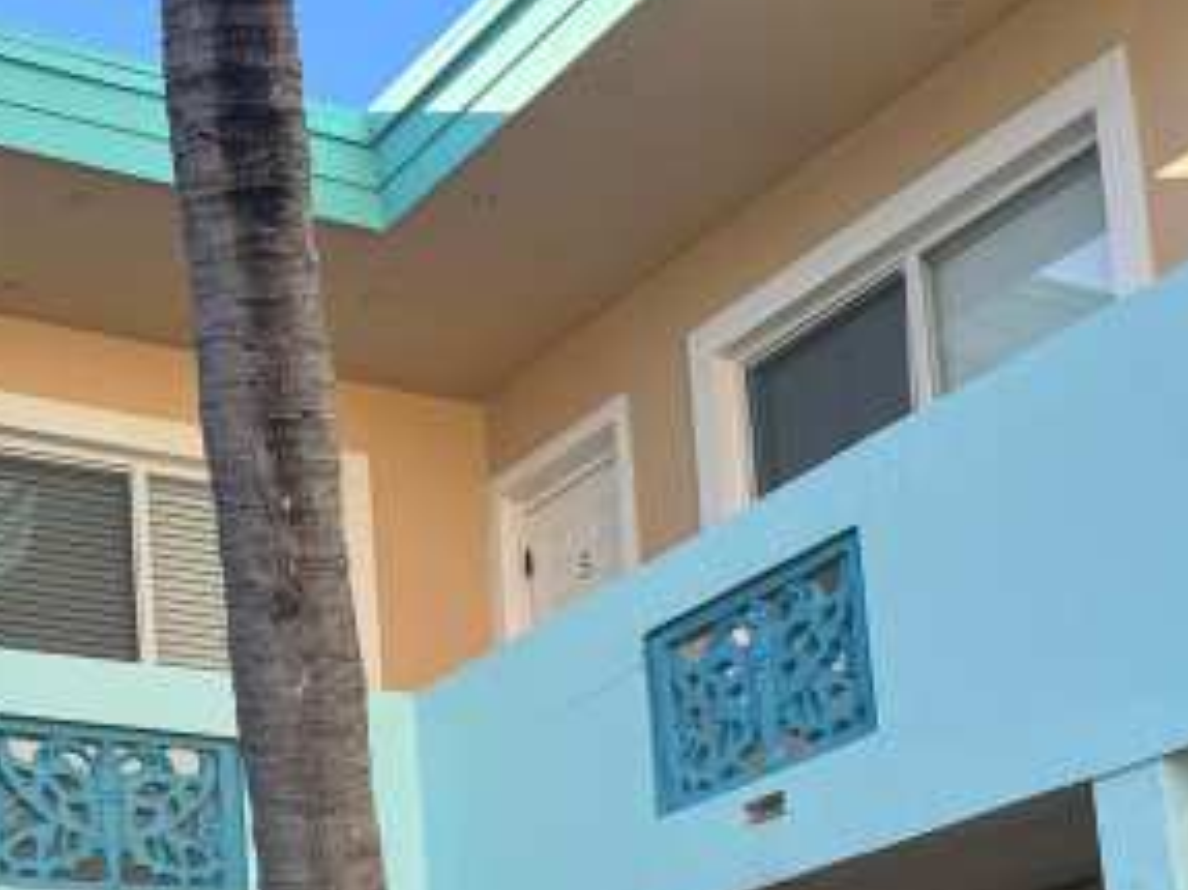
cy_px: 1039
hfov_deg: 28.6
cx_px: 302
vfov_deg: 20.6
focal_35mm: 67
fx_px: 2298
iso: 80
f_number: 1.78
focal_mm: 6.76
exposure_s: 1/1112
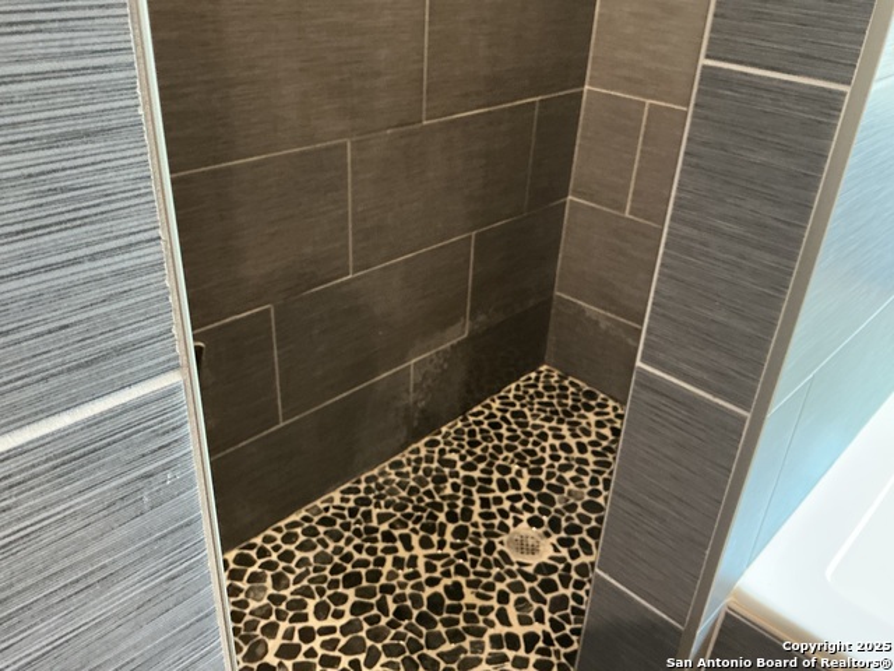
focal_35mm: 29
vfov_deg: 48.2
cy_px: 336
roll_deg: -2.6
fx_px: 749
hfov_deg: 61.7
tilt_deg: -29.5
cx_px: 447
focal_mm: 3
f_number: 1.8
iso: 400
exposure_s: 1/30
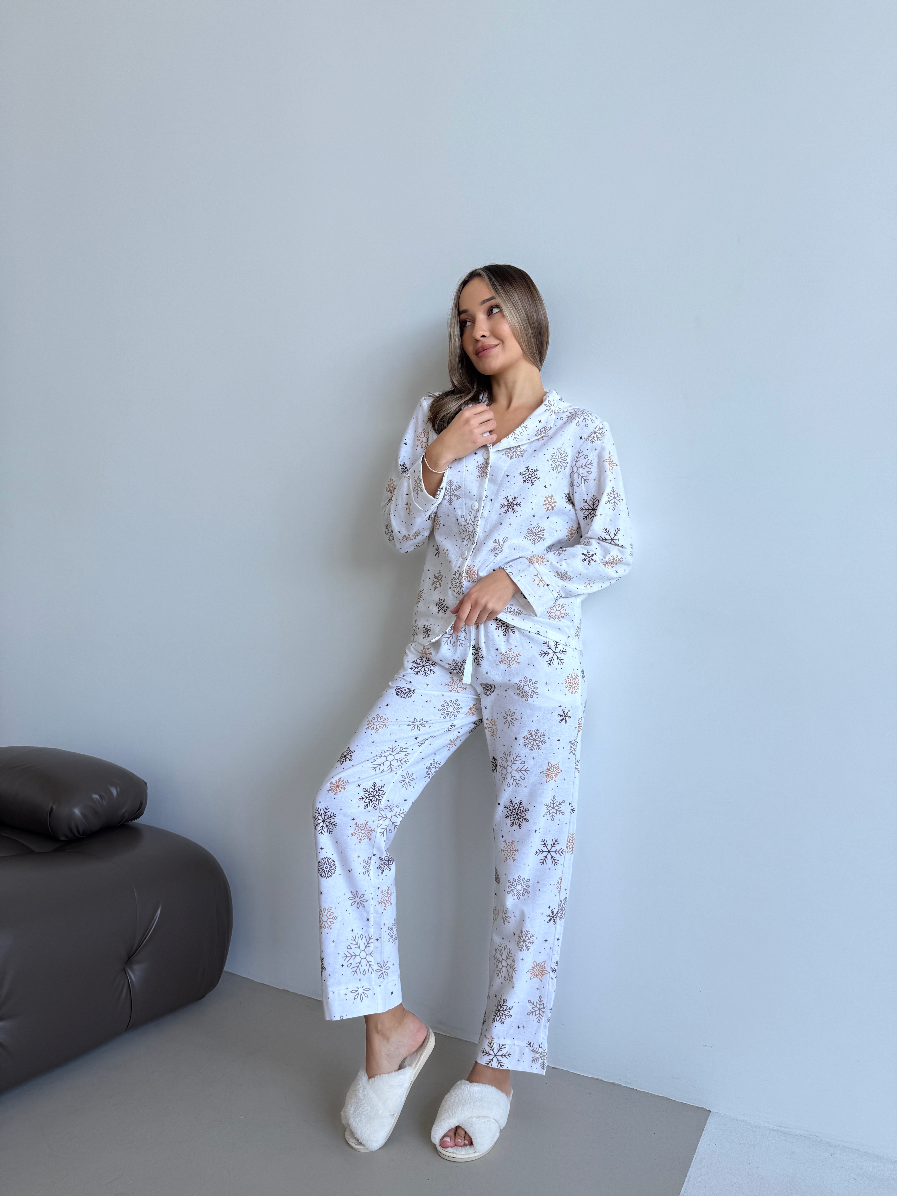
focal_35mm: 24
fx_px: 829
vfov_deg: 71.6
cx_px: 448
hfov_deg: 56.8
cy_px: 598
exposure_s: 1/333
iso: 80
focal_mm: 6.76
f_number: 1.78
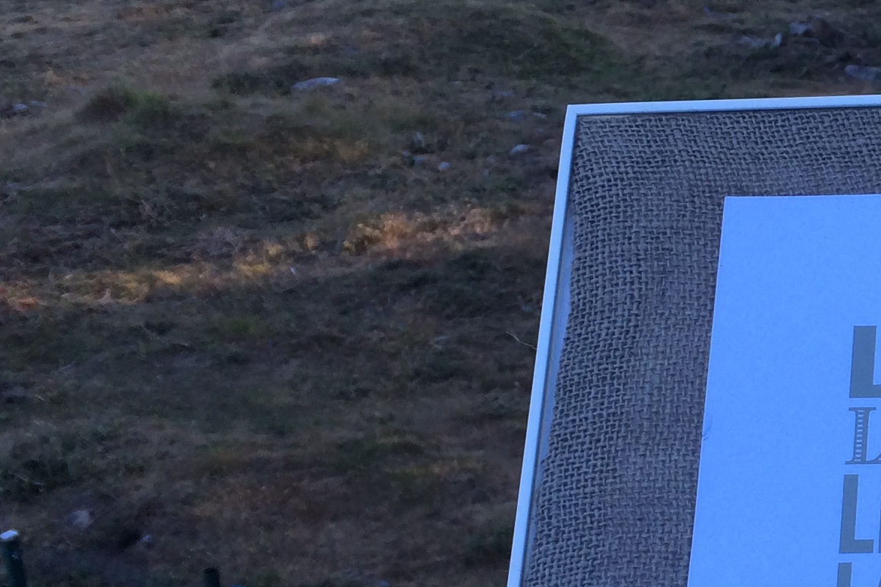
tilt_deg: -23.9
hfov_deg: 21.9
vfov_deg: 16.2
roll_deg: -4.1
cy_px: 379
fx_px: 2055
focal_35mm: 84
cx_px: 1123
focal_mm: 4.15
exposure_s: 1/222
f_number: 2.2
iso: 32
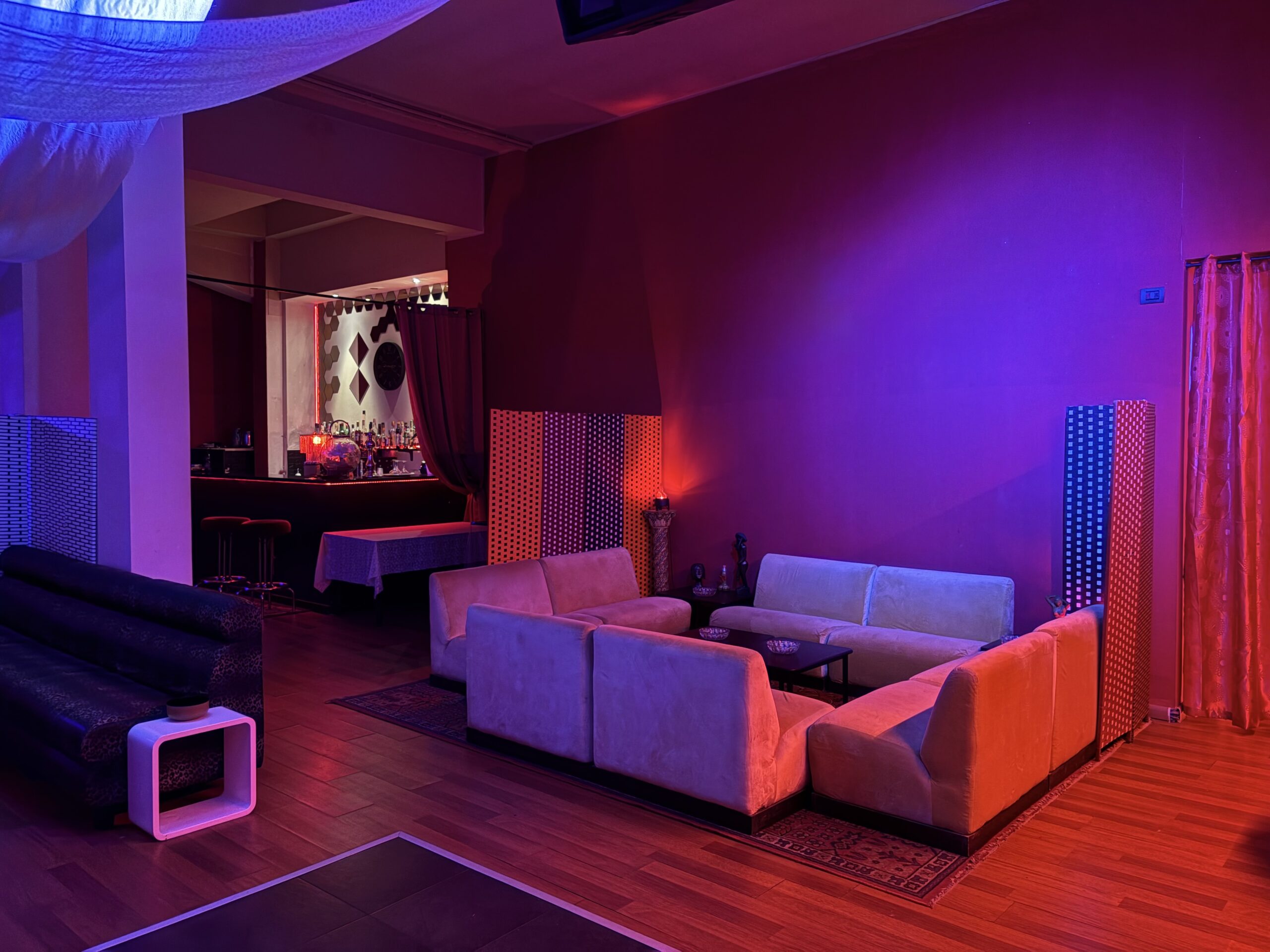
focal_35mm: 26
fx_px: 954
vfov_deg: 53.1
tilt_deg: -1.5
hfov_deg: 67.3
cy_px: 476
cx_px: 635
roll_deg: +0.9
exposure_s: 1/25
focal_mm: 5.96
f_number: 1.6
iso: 640
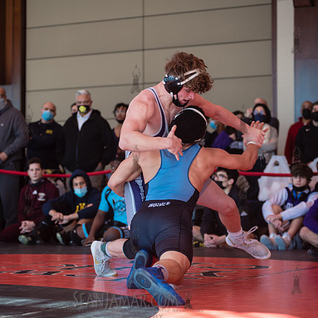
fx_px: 1071
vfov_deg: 16.9
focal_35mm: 103
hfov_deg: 16.9
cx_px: 135
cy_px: 159
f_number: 3.5
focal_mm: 80
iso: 400
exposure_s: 1/400
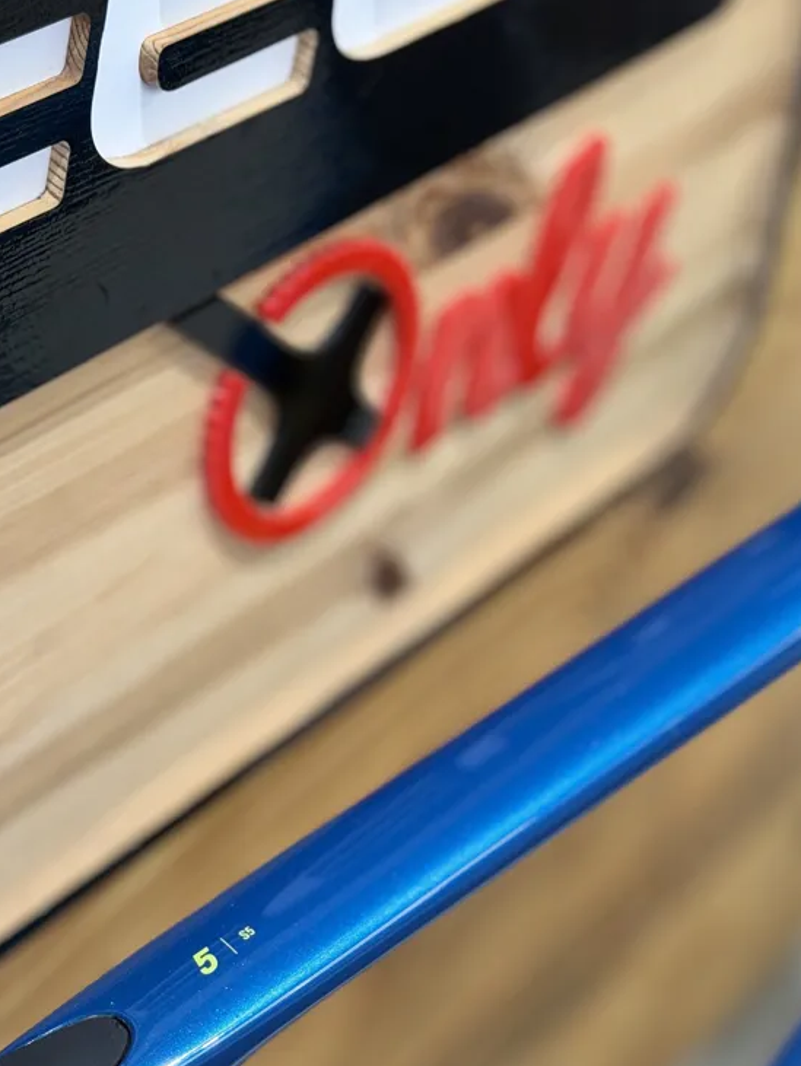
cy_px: 731
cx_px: 448
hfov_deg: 21.0
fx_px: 2158
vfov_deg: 27.6
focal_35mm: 70
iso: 100
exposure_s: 1/50
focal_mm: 6.76
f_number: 1.78
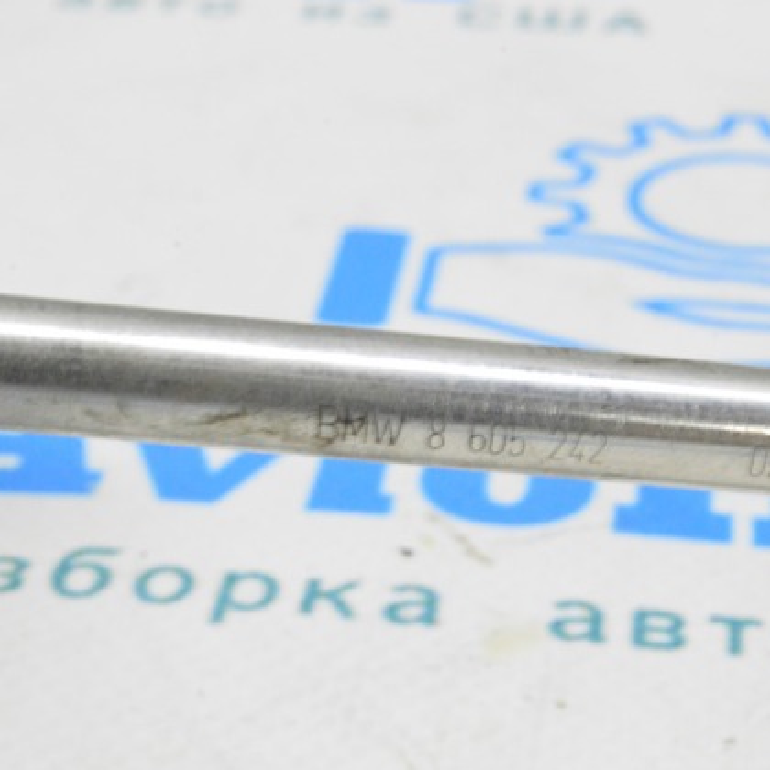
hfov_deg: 16.3
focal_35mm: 107
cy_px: 384
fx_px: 2684
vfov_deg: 16.3
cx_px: 440
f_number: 20
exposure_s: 1/15
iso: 6400
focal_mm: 55
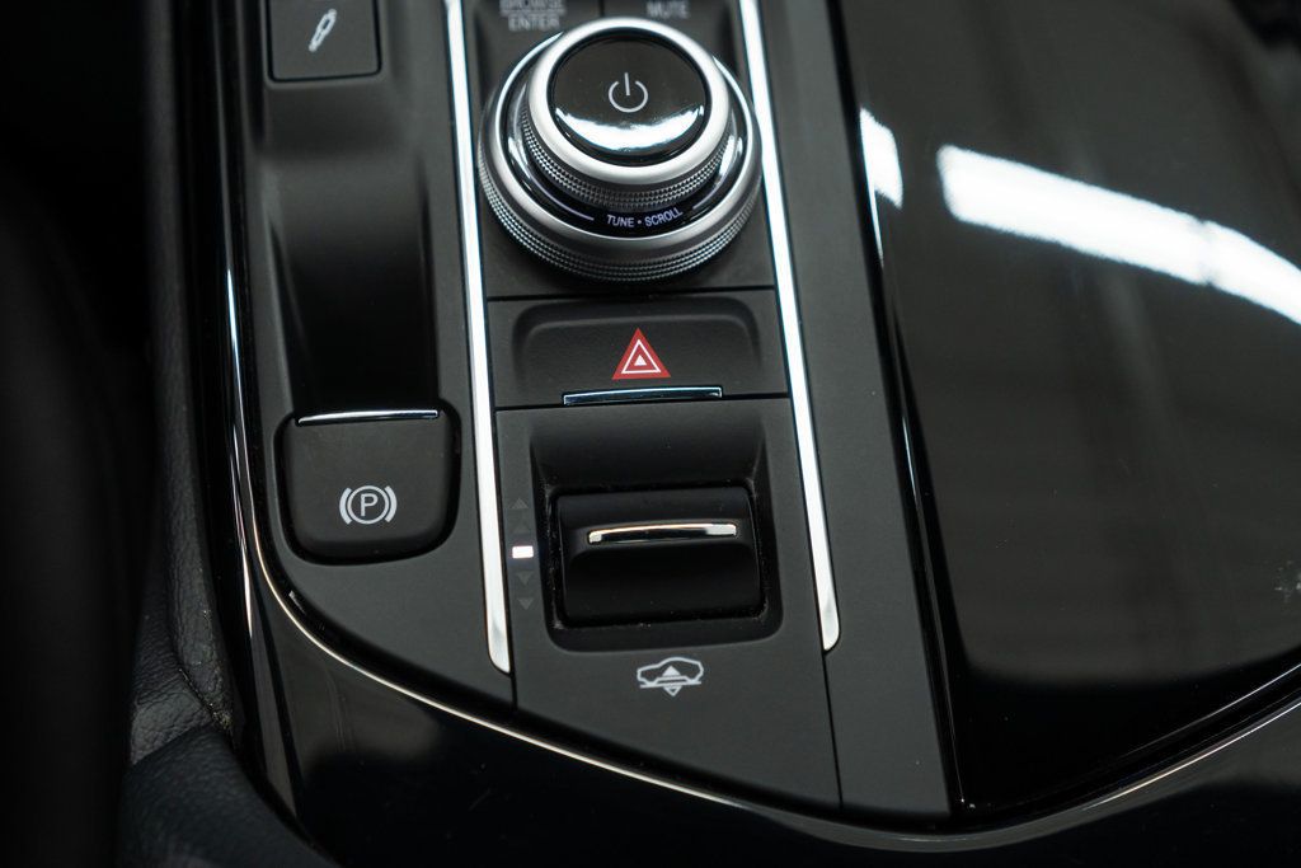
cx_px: 650
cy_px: 434
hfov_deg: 46.4
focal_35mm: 42
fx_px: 1518
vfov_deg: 31.9
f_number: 3.5
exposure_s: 1/50
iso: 800
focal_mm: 28
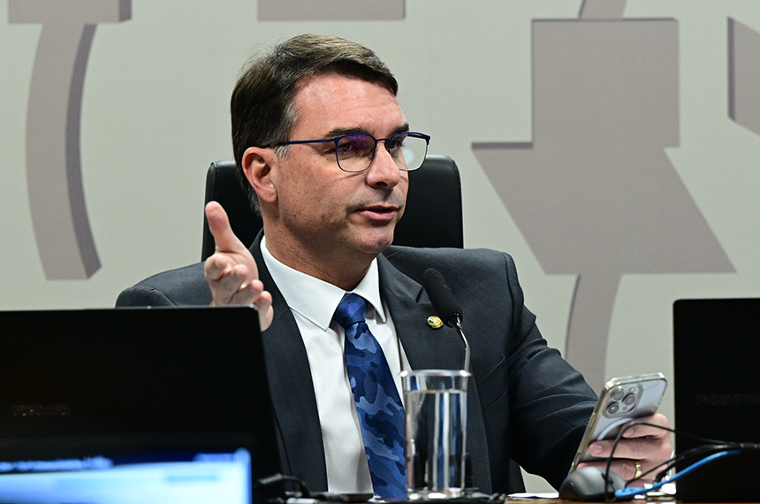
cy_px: 252
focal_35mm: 300
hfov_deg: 6.9
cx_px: 380
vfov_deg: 4.6
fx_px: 6322
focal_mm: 200
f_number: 4.5
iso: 4000
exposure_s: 1/200
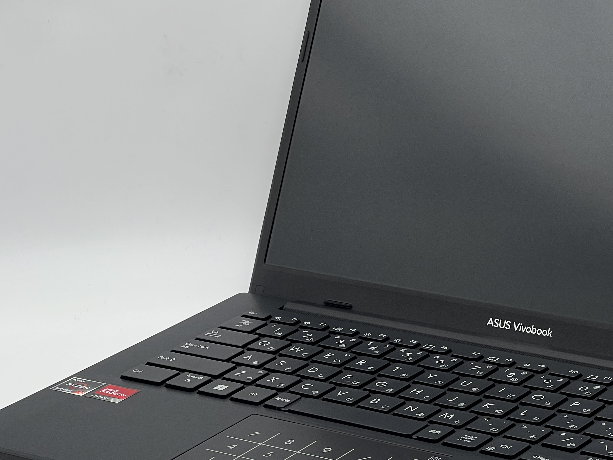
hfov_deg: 15.1
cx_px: 434
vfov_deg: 11.4
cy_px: 273
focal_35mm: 130
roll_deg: +2.7
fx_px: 2302
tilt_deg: -17.1
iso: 32
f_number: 2.8
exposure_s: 1/100
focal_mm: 9
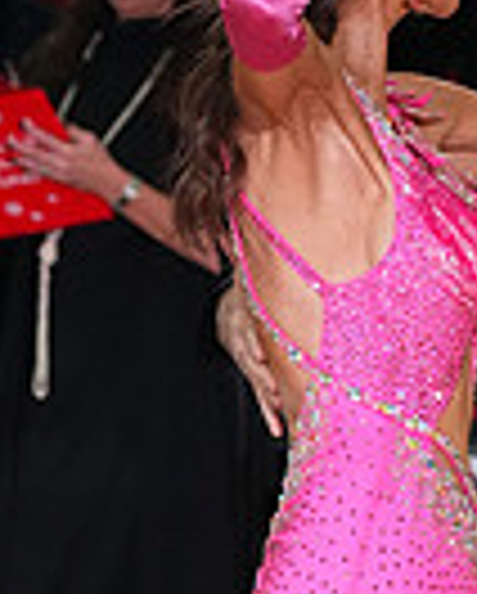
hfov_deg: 2.8
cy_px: 774
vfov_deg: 3.5
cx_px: 673
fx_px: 9648
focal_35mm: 548
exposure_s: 1/320
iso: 6400
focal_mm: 133
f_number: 6.3
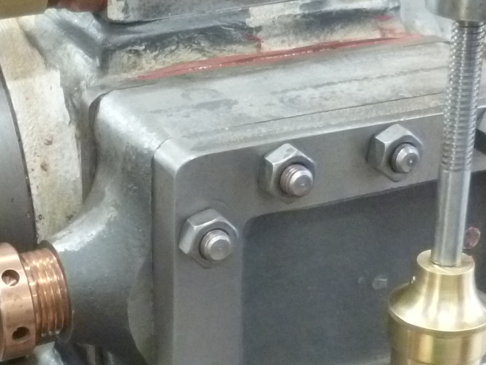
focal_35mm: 84
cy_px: 194
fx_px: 1180
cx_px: 181
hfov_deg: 23.2
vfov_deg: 17.6
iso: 400
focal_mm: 4.3
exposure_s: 1/13
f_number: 2.5
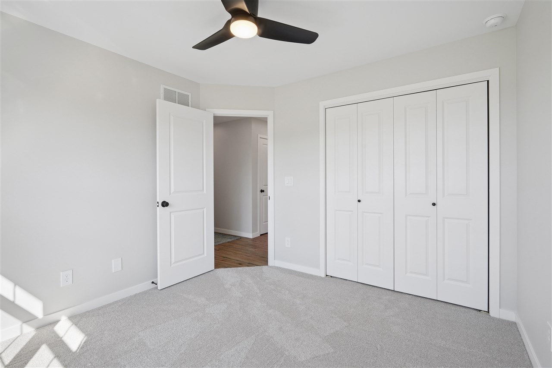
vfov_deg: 70.4
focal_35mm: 17
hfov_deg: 93.3
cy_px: 184
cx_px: 276
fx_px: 261
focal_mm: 17
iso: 400
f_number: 9
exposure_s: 1/100
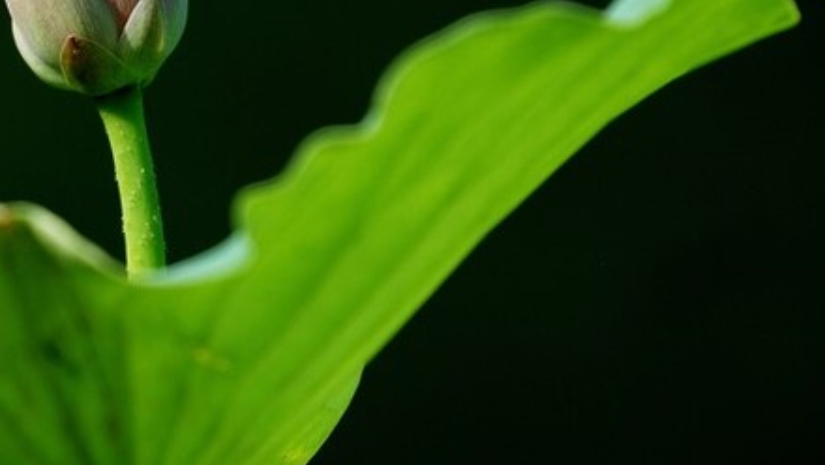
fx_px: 18778
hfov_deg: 2.5
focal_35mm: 858
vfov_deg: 1.4
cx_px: 84
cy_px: 61
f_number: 2.8
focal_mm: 200
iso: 100
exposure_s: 1/640
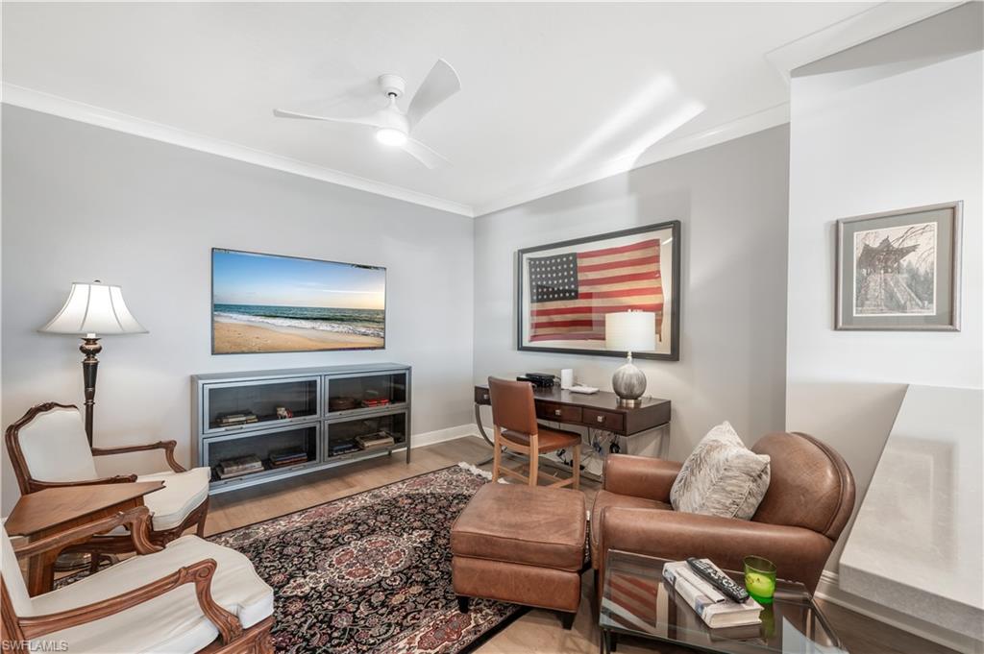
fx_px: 382
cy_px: 327
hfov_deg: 104.3
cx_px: 492
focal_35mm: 14
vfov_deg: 81.1
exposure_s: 1/2
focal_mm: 14
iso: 125
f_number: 11
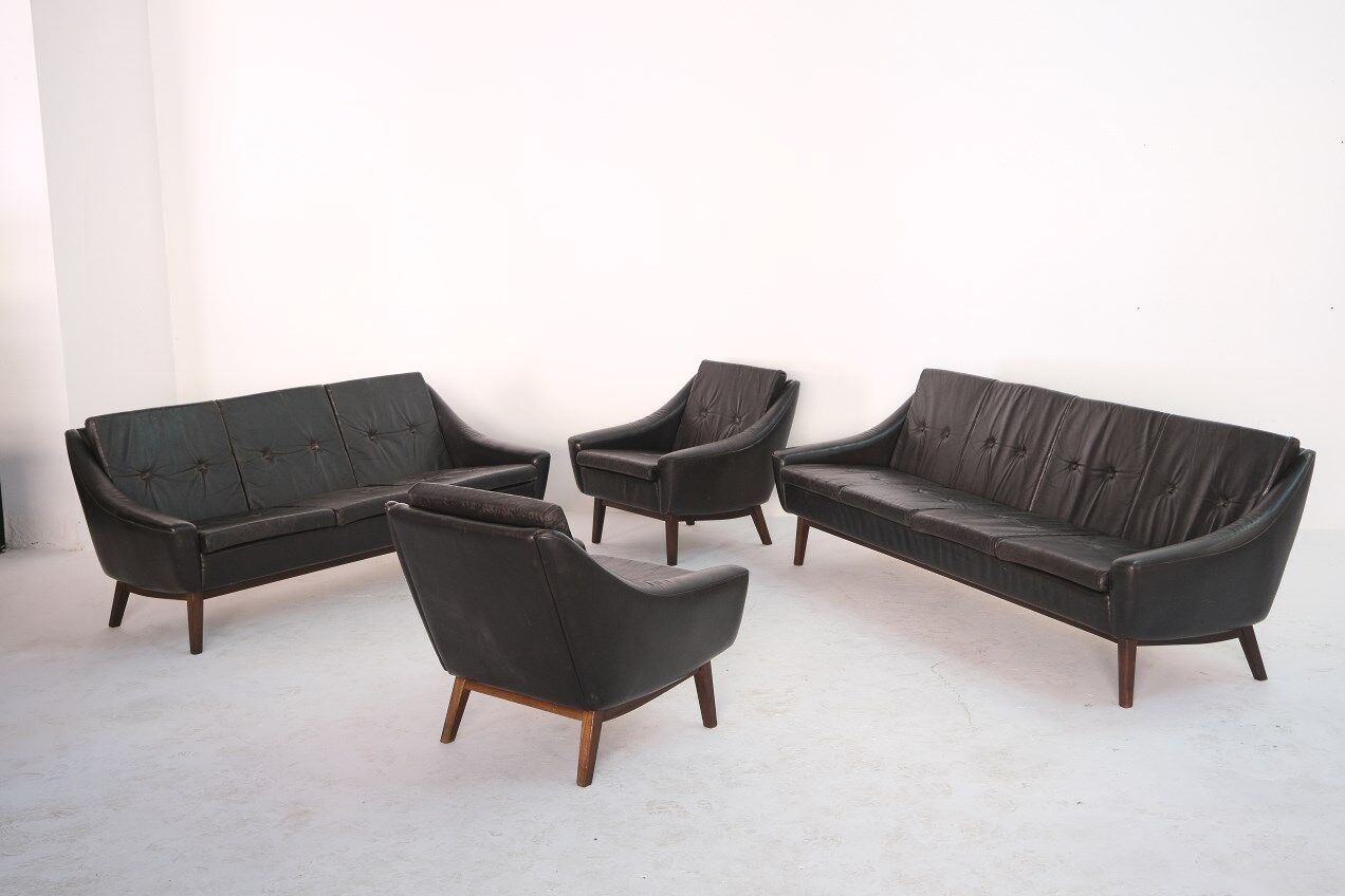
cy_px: 448
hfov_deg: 51.9
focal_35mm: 37
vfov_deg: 35.9
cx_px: 672
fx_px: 1382
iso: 800
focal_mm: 24.7
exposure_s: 1/38
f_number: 4
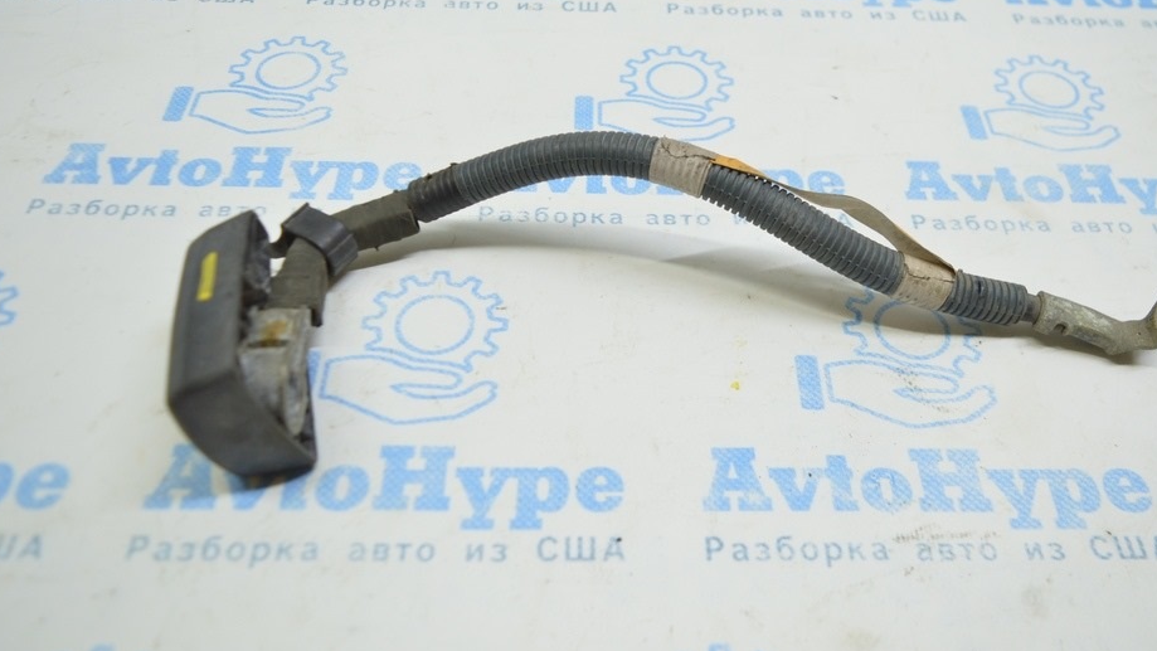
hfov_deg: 56.5
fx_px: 1074
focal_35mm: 35
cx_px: 628
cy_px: 260
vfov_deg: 33.6
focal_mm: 20
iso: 400
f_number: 3.8
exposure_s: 1/60
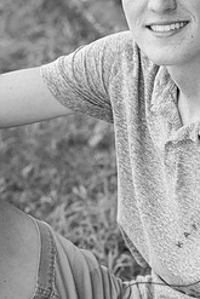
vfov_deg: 8.7
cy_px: 80
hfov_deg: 5.8
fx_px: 1972
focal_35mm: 237
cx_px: 161
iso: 400
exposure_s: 1/200
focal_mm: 130
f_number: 5.6
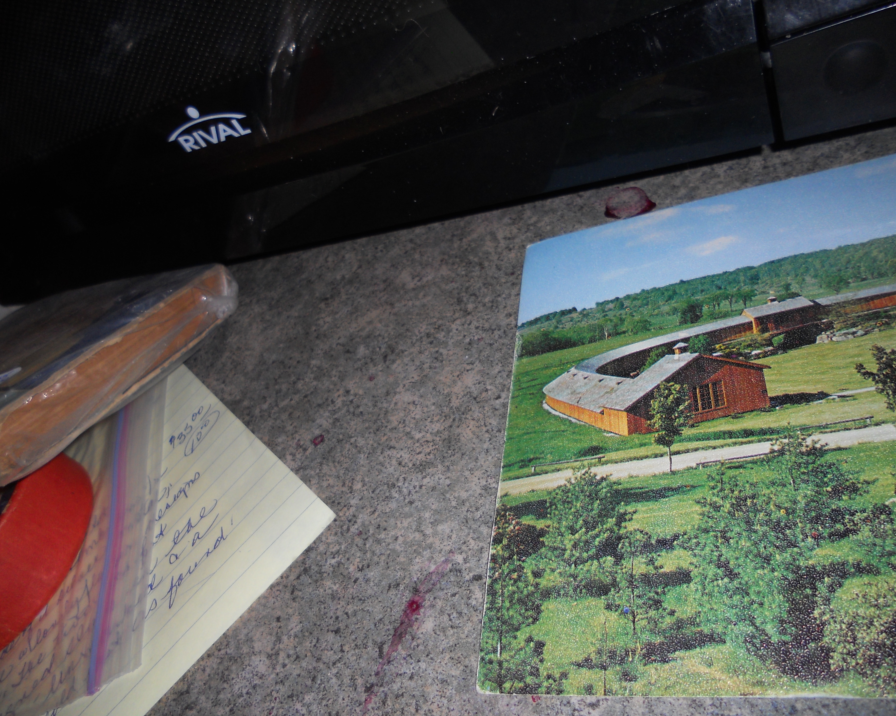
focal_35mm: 29
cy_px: 367
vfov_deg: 50.0
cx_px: 433
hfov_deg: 60.4
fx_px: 769
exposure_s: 1/25
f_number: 8
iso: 80
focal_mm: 4.9
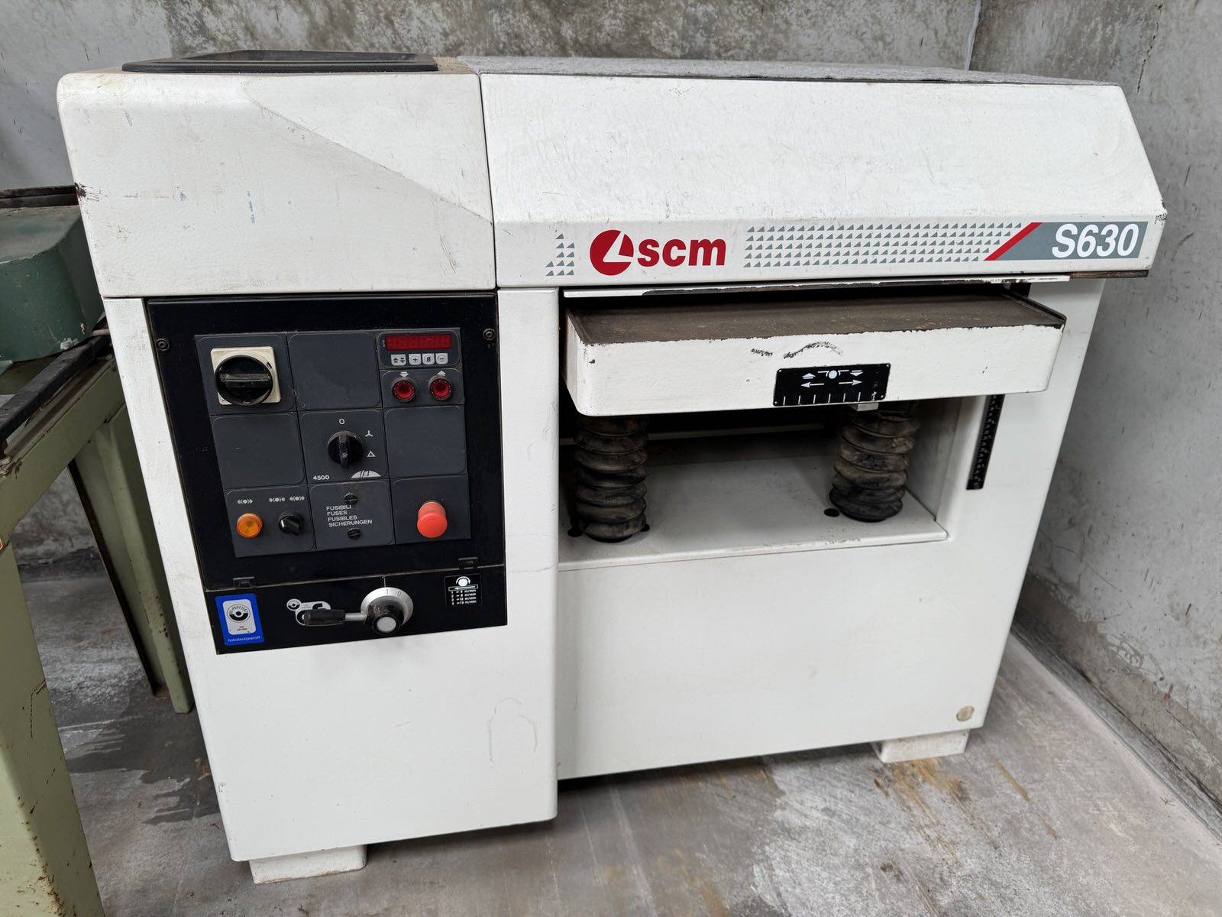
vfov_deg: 56.8
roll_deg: +0.2
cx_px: 611
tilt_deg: -25.8
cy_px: 458
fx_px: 847
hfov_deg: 71.6
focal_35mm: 24
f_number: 1.78
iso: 50
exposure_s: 1/124
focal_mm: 6.76
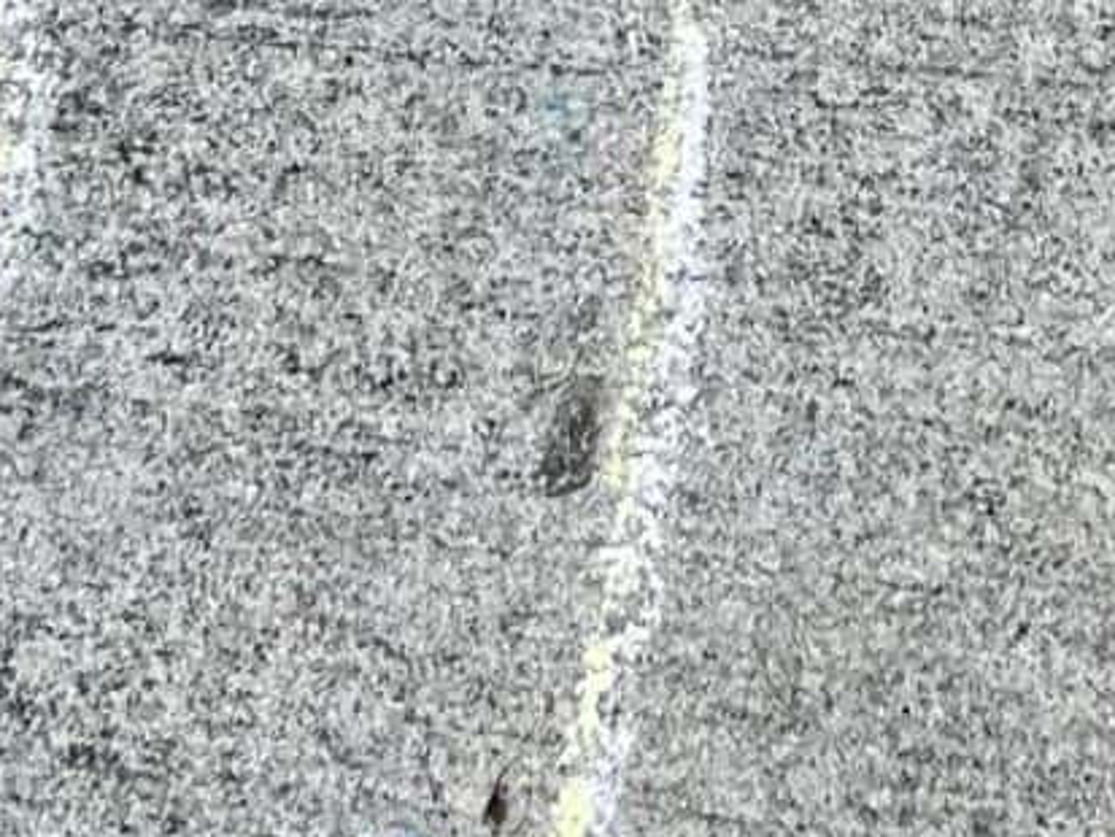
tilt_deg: -60.2
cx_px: 1053
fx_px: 5187
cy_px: -1210
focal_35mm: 161
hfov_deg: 12.2
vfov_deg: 8.4
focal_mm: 5.7
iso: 50
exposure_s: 1/384
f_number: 1.5
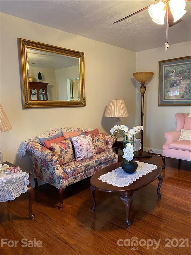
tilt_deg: -6.3
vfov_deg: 67.3
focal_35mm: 26
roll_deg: +1.3
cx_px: 96
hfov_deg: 53.1
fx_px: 191
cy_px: 128
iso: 500
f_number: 1.8
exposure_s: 1/60
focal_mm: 4.25
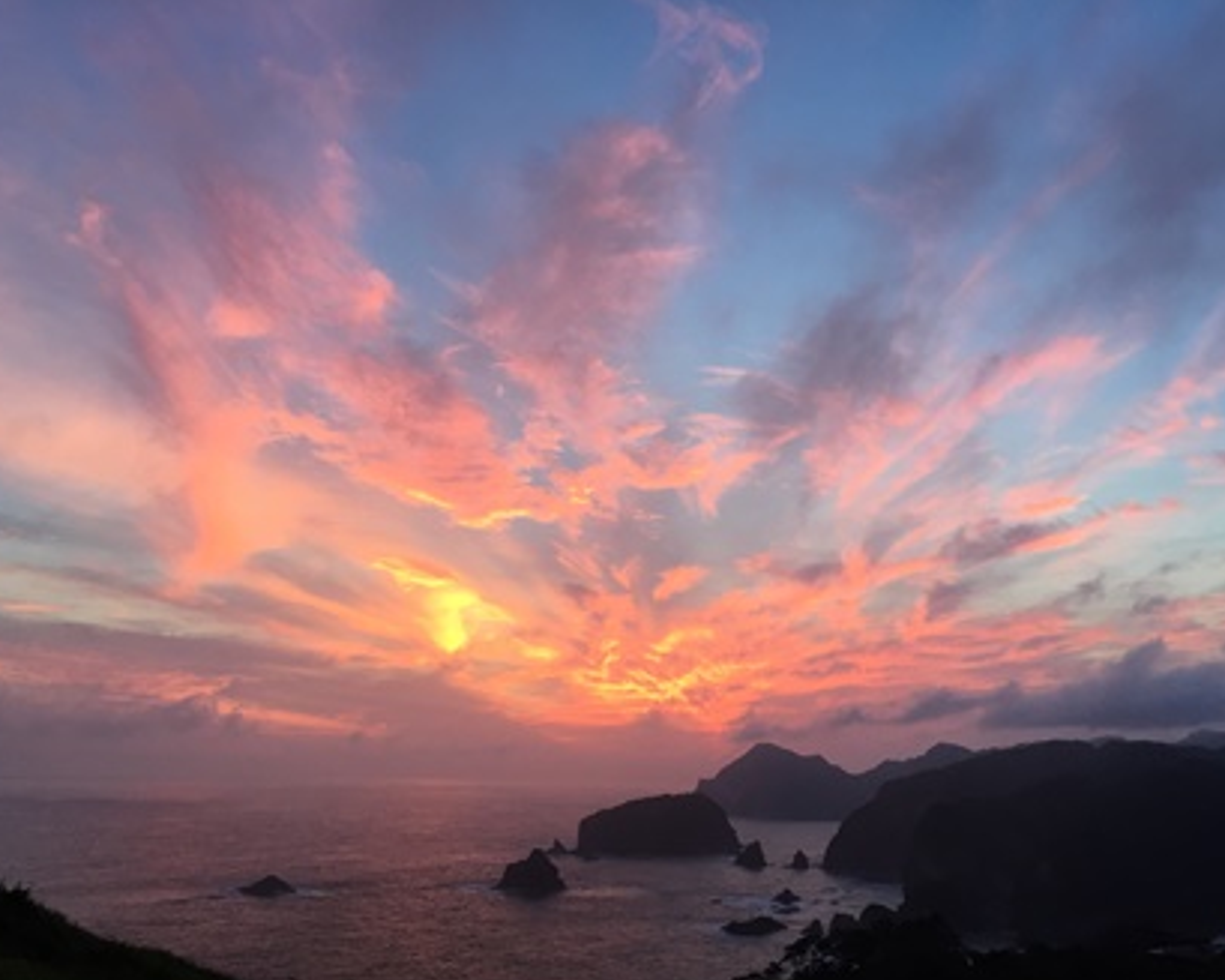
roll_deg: -2.3
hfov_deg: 57.2
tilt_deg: +12.0
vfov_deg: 47.1
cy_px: 497
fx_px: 1124
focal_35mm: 31
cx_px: 578
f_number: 2.2
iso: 40
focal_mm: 4.15
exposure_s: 1/30
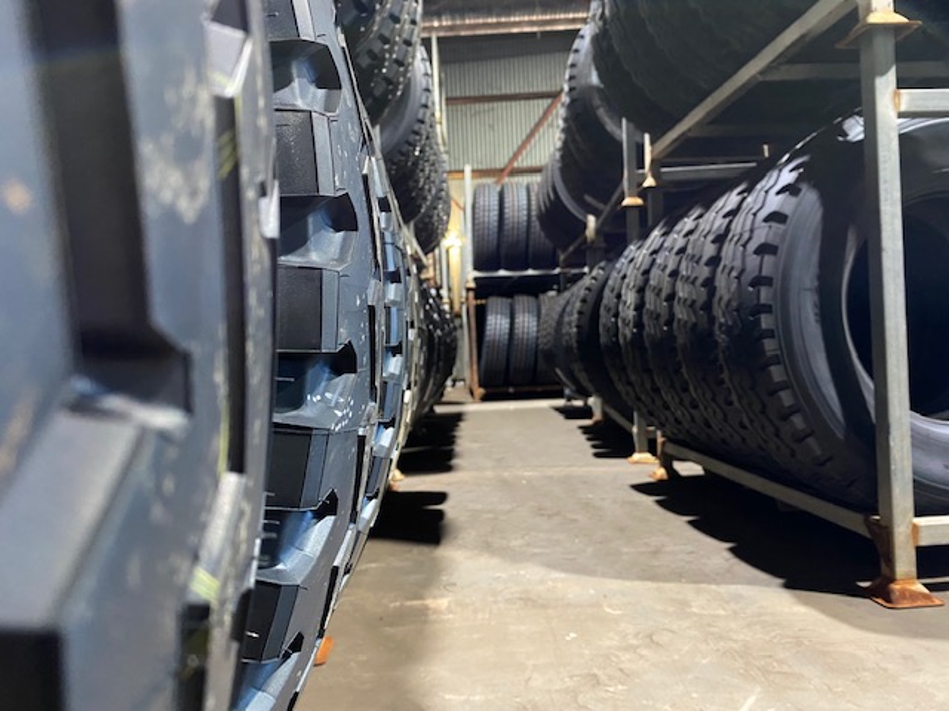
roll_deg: +2.7
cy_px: 356
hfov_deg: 67.3
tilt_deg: -1.5
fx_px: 713
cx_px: 474
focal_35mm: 26
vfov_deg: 53.1
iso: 500
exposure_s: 1/25
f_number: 1.8
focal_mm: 4.25
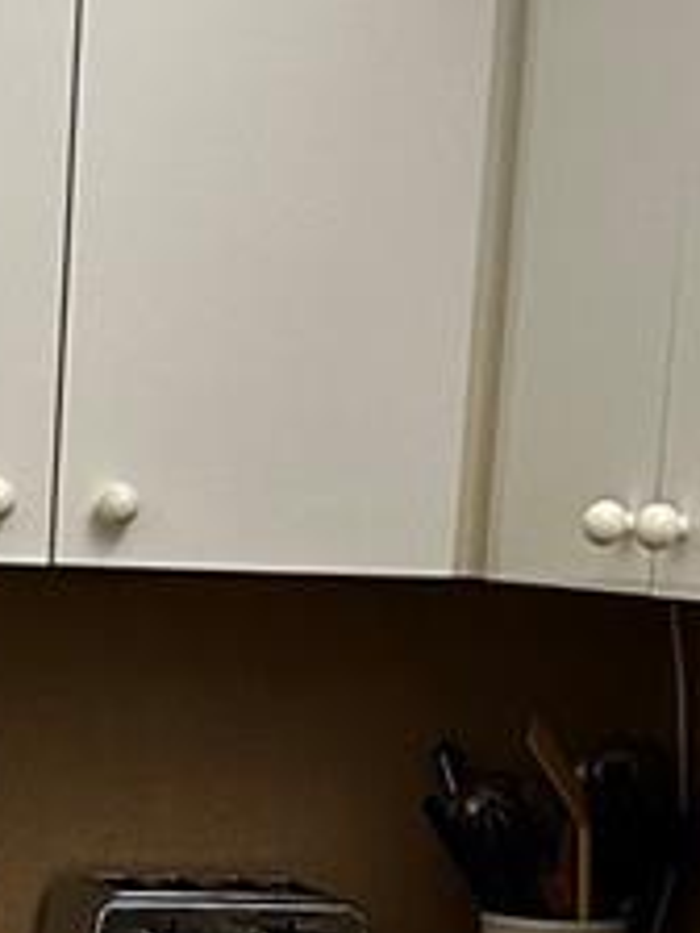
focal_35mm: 139
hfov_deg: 10.5
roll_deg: -3.7
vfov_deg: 13.5
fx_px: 3748
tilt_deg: -11.9
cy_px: 1295
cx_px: -54
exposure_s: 1/60
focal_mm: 5.7
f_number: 1.5
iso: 320
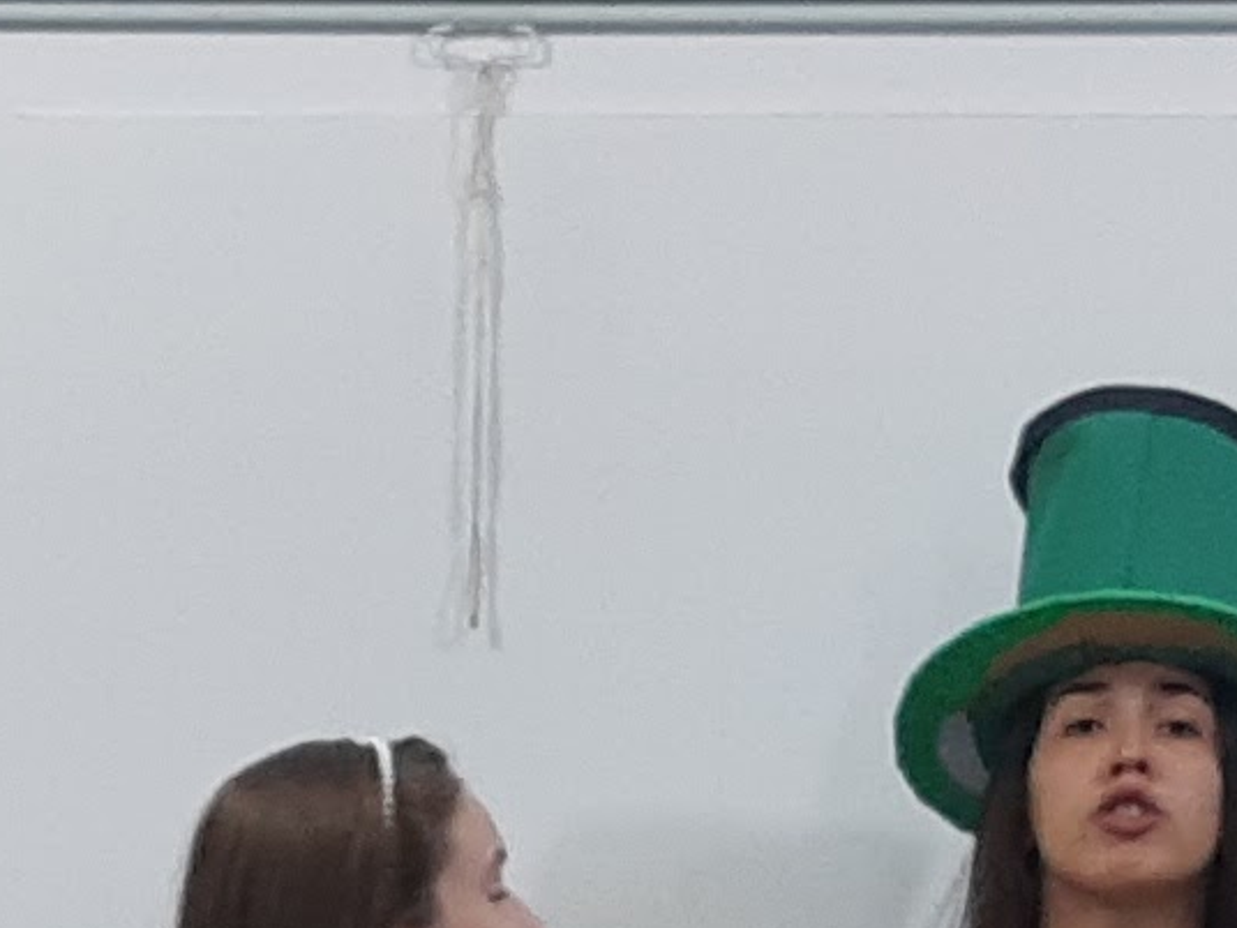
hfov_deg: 10.2
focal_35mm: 194
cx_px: 155
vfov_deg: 7.4
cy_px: 1782
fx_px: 6933
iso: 81
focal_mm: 4.75
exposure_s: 1/50
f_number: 1.7
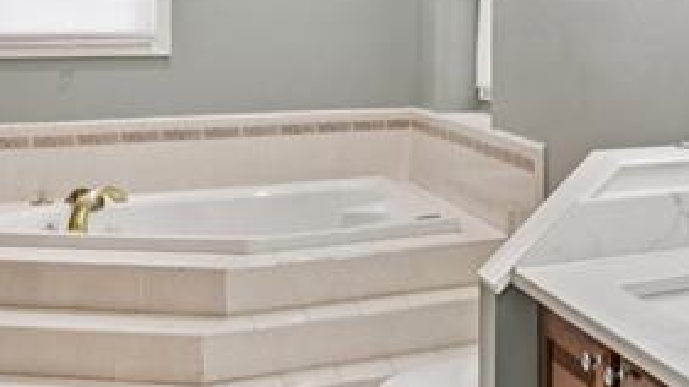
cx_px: 959
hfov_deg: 27.1
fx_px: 1114
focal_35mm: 61
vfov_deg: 19.3
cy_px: 34
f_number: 13
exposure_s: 1/5
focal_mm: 16
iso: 400
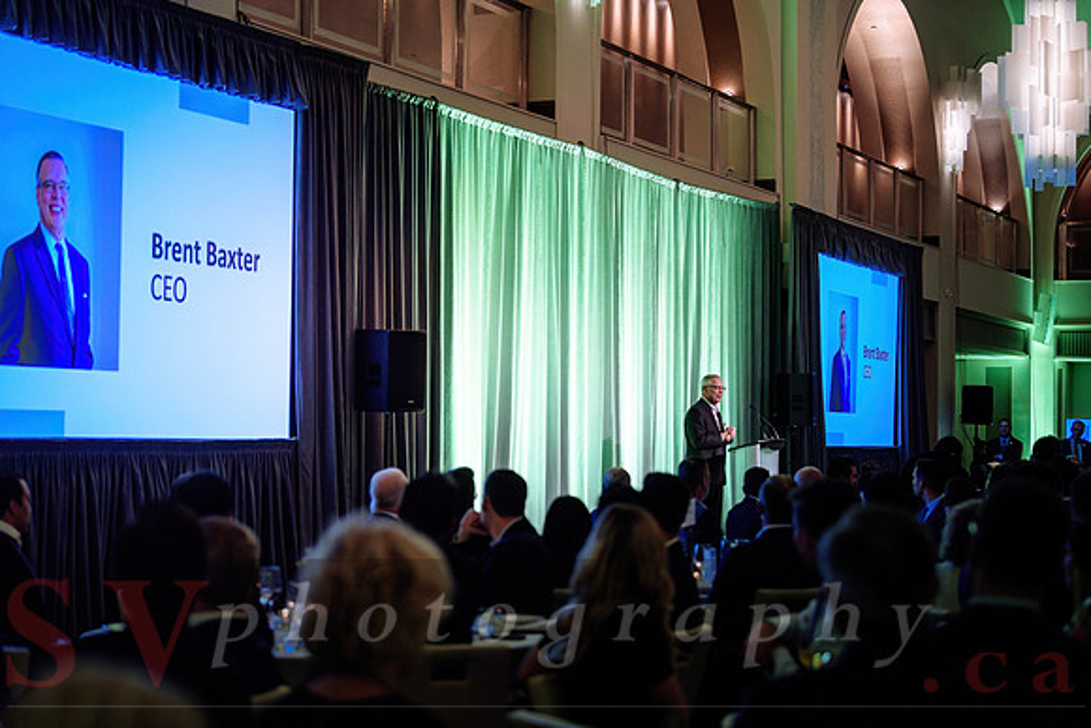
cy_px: 364
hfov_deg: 27.8
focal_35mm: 73
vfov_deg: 18.7
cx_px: 546
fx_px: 2206
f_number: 2.8
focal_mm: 70
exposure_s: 1/160
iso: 1250
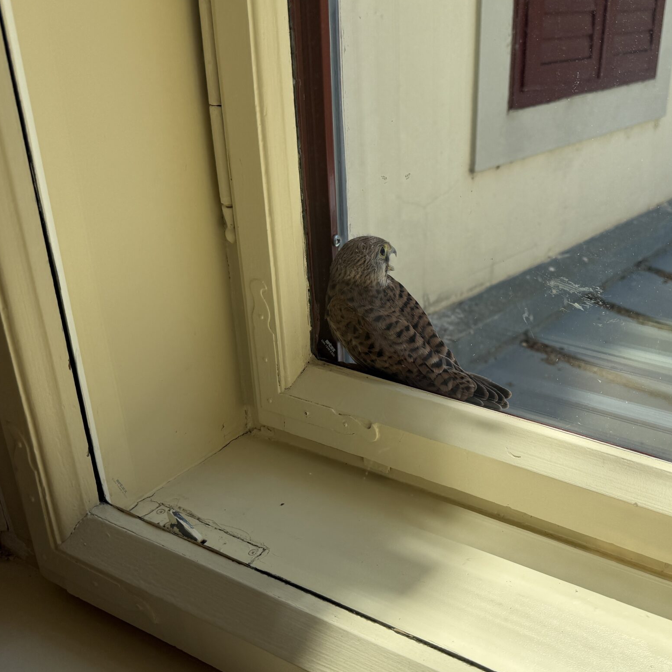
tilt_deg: -27.2
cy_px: 362
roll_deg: -2.1
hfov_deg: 46.4
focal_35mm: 35
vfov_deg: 47.2
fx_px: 769
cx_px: 454
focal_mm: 6.76
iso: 80
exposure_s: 1/3021
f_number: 1.78
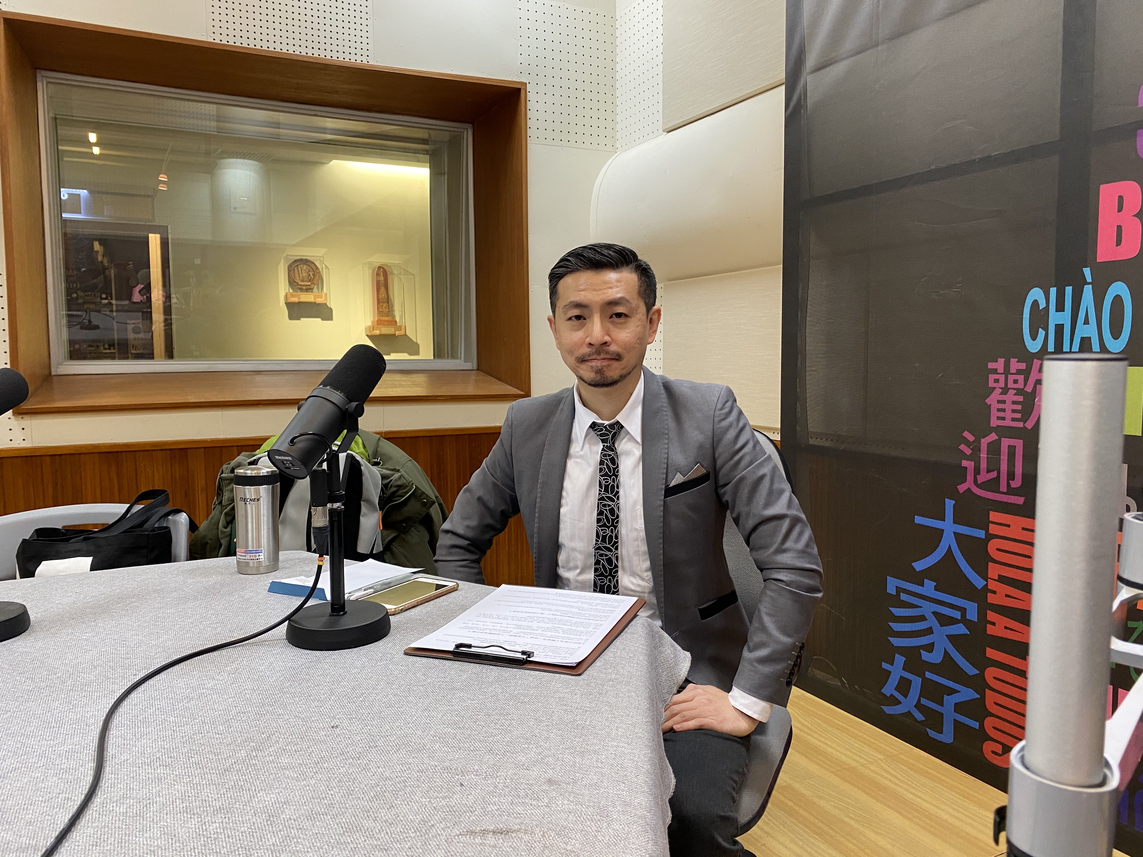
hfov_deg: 67.3
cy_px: 428
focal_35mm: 26
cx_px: 572
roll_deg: +0.1
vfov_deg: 53.1
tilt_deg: -5.9
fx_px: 859
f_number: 1.8
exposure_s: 1/60
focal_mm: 4.25
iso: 100
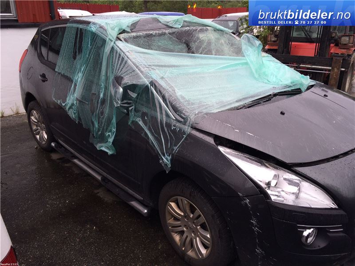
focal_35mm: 29
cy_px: 133
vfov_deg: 48.2
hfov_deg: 61.7
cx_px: 178
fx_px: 297
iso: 32
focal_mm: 4.15
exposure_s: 1/507
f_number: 2.2
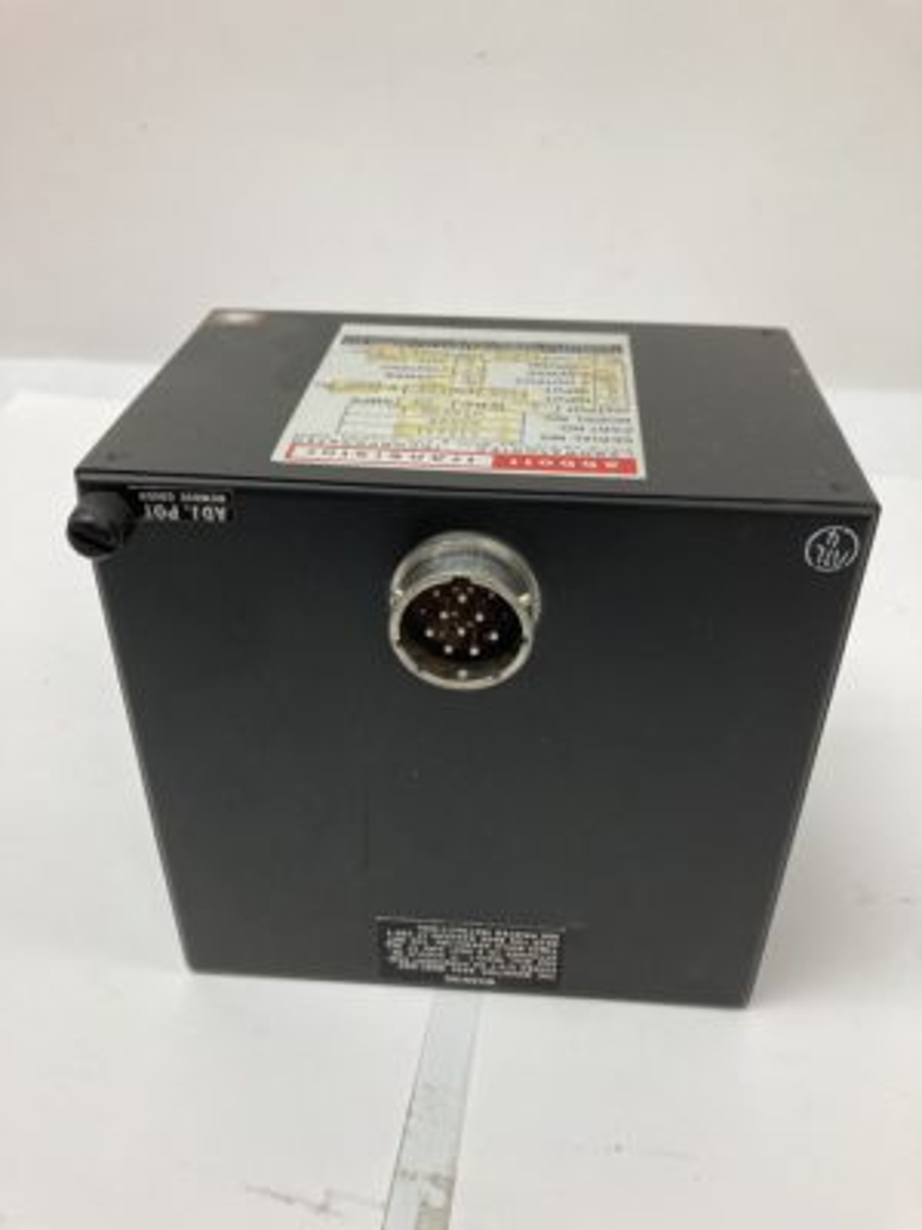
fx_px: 994
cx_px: 461
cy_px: 615
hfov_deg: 49.7
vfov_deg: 63.4
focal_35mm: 28
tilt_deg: -33.1
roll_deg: +0.1
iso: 64
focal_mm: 3.99
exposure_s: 1/120
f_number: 1.8
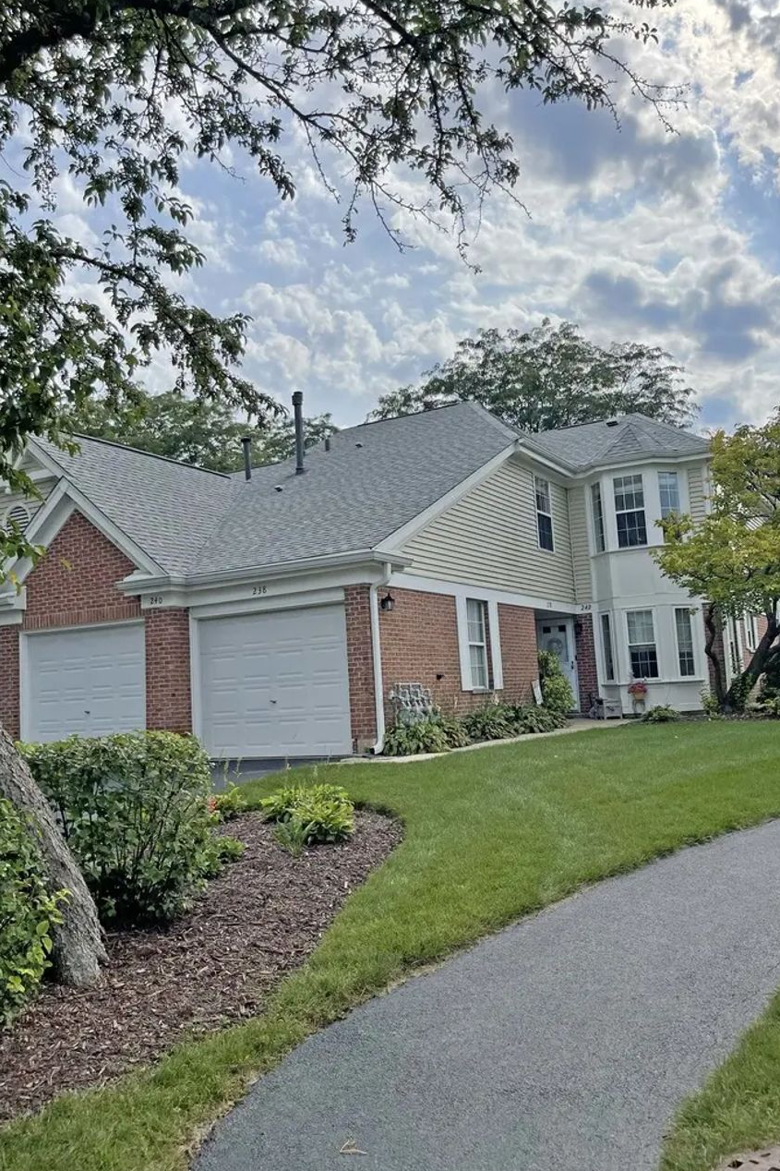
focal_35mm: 28
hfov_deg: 46.4
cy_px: 566
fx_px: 910
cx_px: 385
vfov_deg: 65.5
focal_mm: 5.1
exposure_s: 1/8547
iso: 32
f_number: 1.6
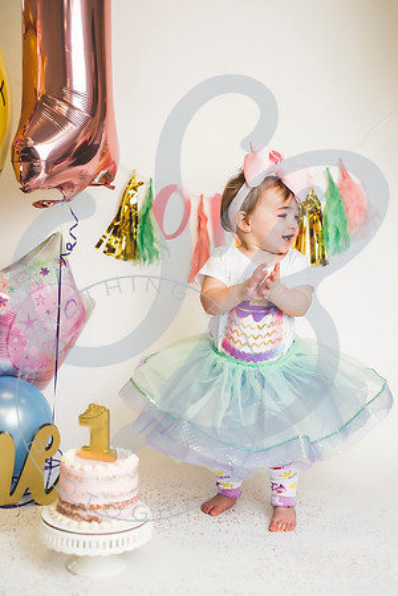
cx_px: 199
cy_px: 298
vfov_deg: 39.6
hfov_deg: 27.0
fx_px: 829
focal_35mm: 50
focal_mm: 50
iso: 200
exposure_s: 1/160
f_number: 2.8
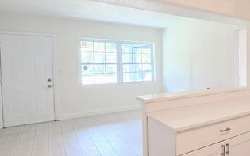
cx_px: 252
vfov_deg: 44.5
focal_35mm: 28
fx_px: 191
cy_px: 72
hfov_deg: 52.3
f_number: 1.9
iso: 125
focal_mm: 2.2
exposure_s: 1/120
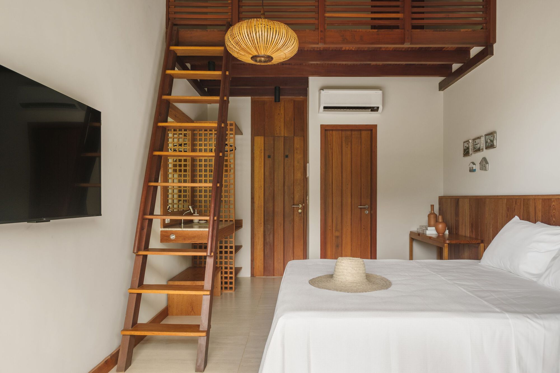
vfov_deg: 53.1
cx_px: 280
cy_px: 186
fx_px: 373
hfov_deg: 73.7
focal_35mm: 24
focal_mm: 16
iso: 320
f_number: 4.5
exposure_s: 1/30
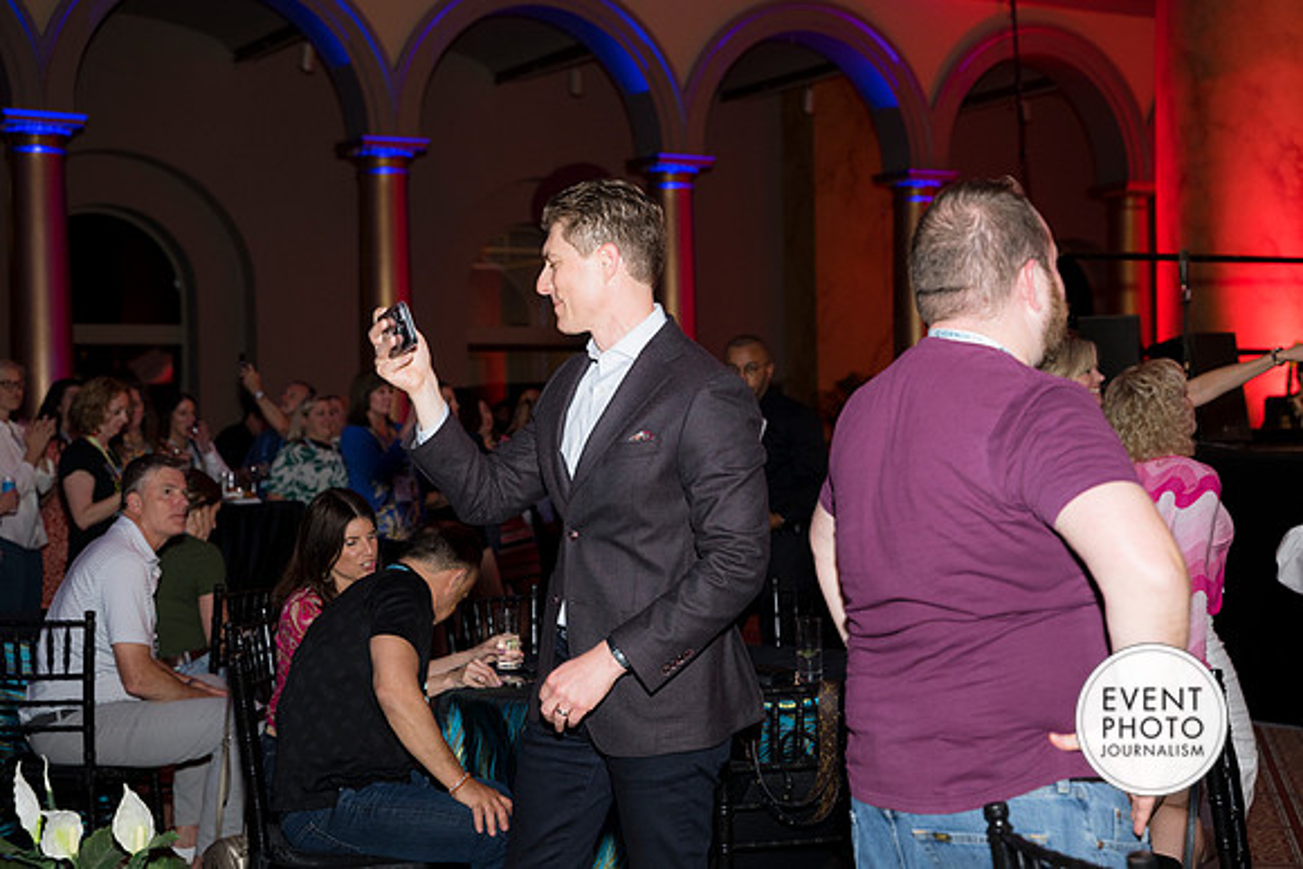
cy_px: 434
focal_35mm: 56
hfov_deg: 35.5
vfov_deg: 24.1
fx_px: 2038
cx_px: 652
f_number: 4
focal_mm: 55
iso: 800
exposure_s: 1/100
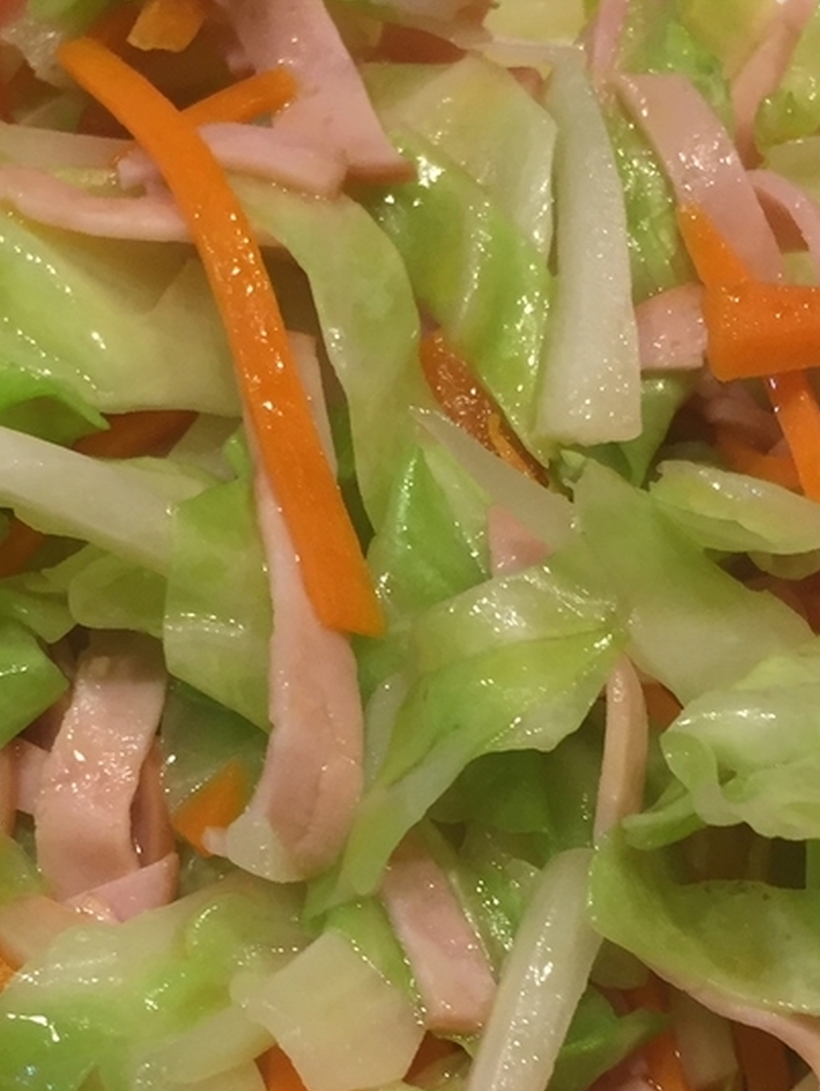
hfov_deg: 22.6
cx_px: 314
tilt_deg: -70.6
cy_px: 844
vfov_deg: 29.2
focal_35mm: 65
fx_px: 2051
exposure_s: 1/30
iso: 80
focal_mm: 4.15
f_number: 2.2
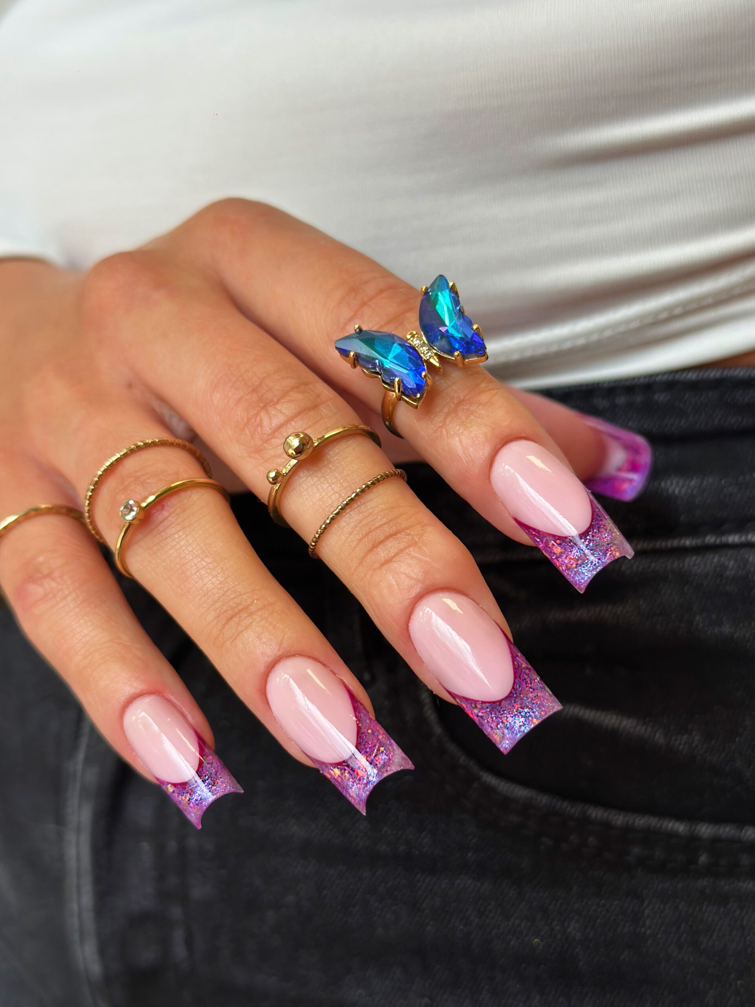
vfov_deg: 39.7
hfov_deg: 30.3
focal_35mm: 48
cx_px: 378
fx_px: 1396
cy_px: 504
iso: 64
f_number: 1.78
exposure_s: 1/139
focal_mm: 6.86
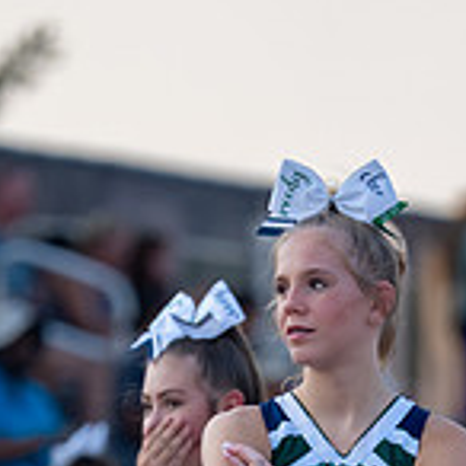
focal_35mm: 736
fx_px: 11210
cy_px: 633
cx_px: 332
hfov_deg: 2.4
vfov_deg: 2.4
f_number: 2.8
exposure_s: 1/1000
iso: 160
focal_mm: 185
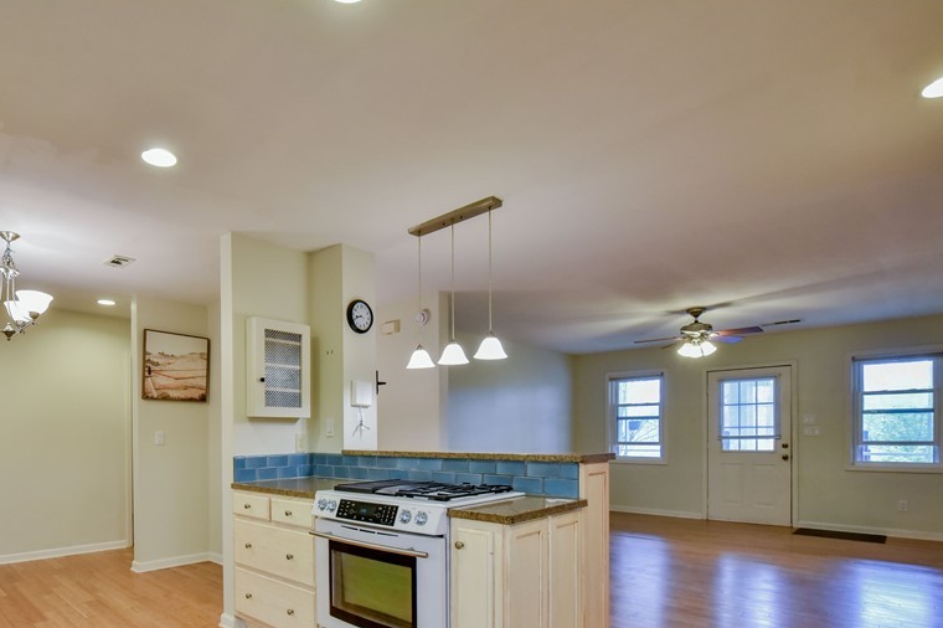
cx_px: 348
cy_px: 443
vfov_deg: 59.7
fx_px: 524
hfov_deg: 82.3
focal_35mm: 20
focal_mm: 14
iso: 2000
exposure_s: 1/50
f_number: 10
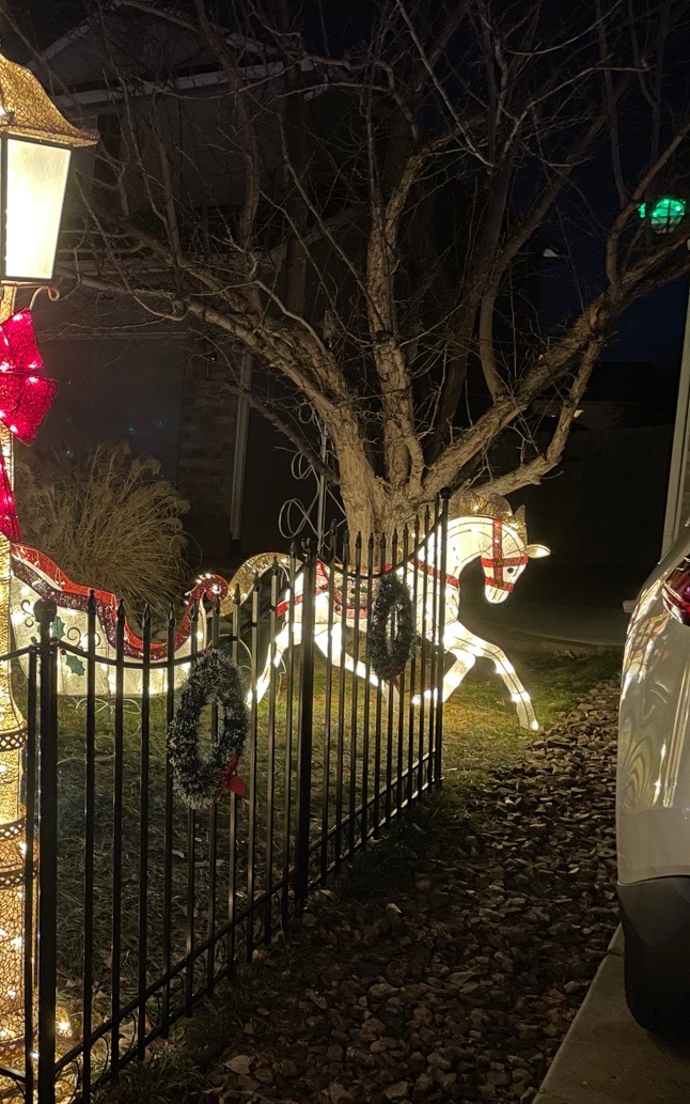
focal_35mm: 40
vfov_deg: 49.3
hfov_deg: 30.1
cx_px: 21
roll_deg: -3.0
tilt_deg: -3.9
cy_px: 551
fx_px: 1203
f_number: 1.6
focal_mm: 4.2
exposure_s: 1/12
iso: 500
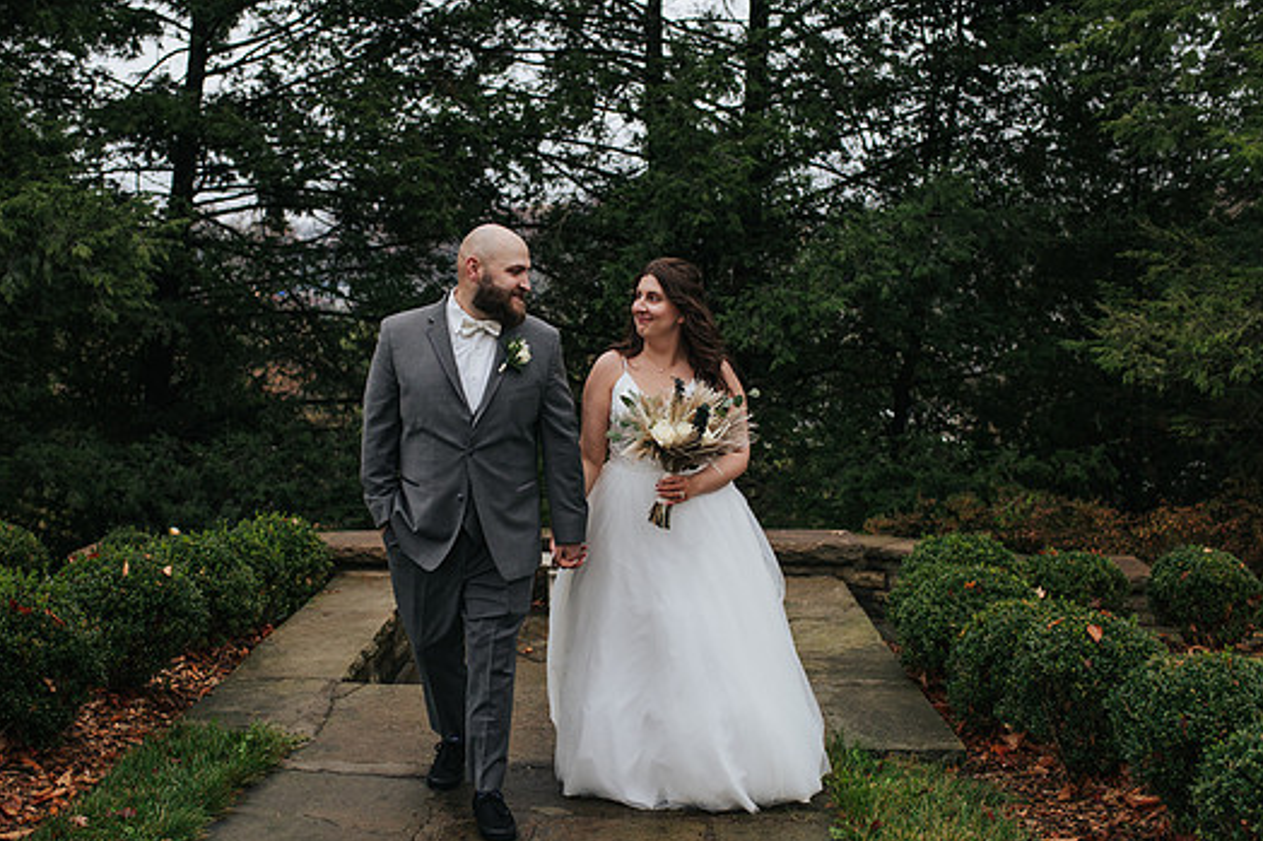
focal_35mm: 44
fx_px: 1543
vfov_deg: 30.5
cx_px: 547
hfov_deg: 44.4
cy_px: 450
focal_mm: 35
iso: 800
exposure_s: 1/320
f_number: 3.2
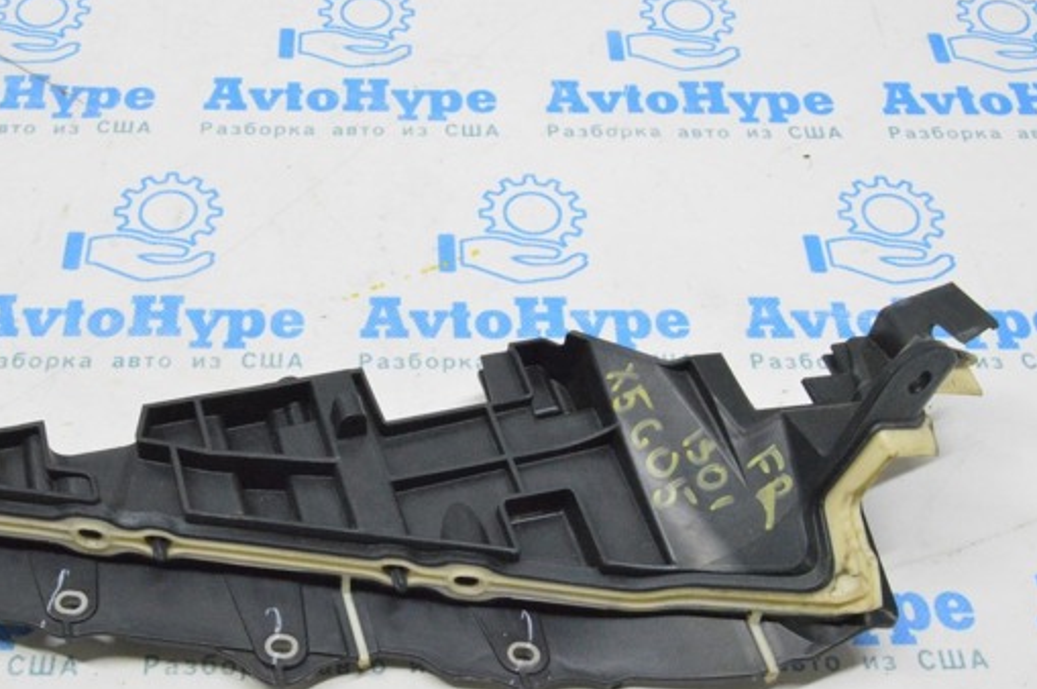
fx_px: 1410
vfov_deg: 27.4
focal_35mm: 49
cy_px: 401
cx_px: 407
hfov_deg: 40.2
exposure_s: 1/20
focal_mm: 26
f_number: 20
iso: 6400
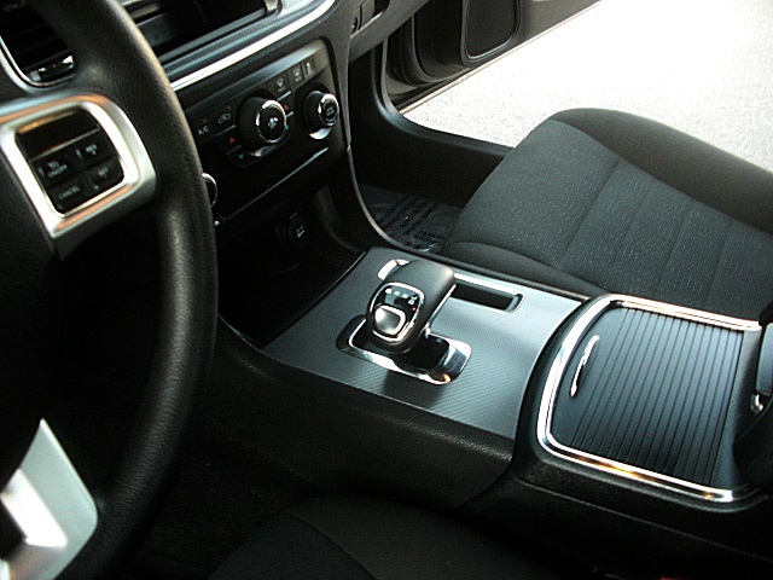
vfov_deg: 39.7
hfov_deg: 51.4
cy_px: 290
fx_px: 804
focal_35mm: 36
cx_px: 386
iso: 200
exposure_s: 1/80
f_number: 2.8
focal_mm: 6.3
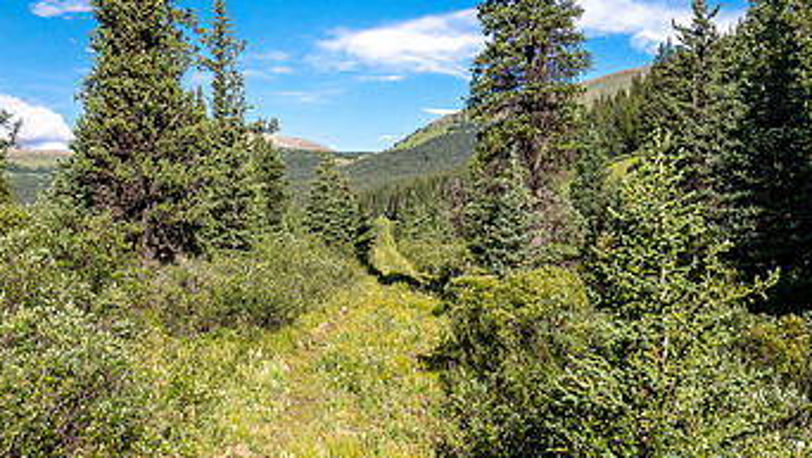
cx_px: 344
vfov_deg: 25.0
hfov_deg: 42.7
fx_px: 1034
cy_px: 193
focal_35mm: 48
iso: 200
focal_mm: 13
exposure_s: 1/160
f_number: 9
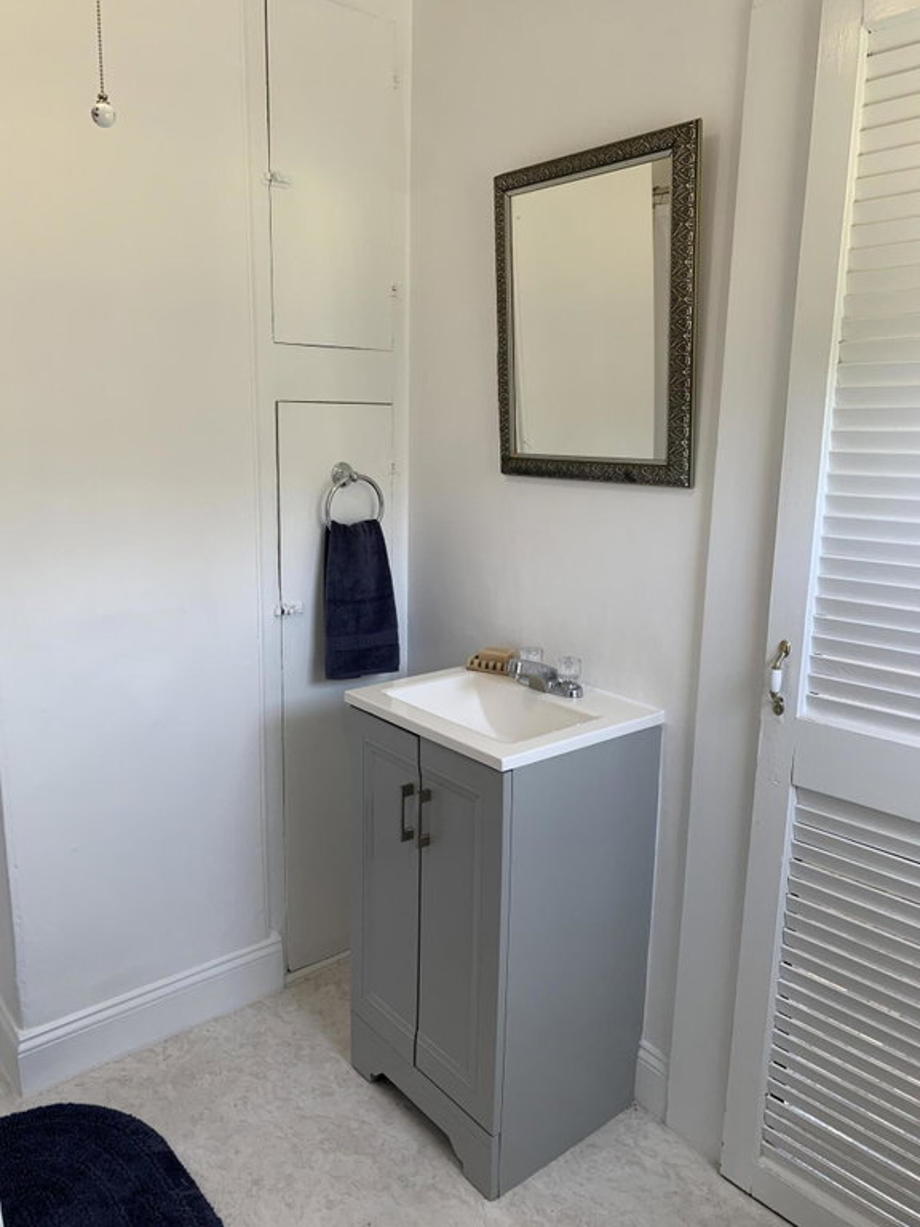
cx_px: 460
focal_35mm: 26
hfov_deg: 53.1
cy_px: 614
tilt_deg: -10.6
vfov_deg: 67.3
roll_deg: -1.0
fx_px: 921
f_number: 1.8
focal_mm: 4.25
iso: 80
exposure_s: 1/120
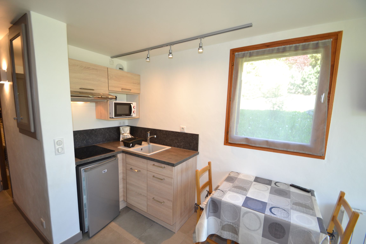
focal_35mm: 15
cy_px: 122
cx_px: 183
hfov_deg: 100.4
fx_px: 152
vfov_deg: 77.3
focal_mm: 10
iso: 400
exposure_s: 1/60
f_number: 4
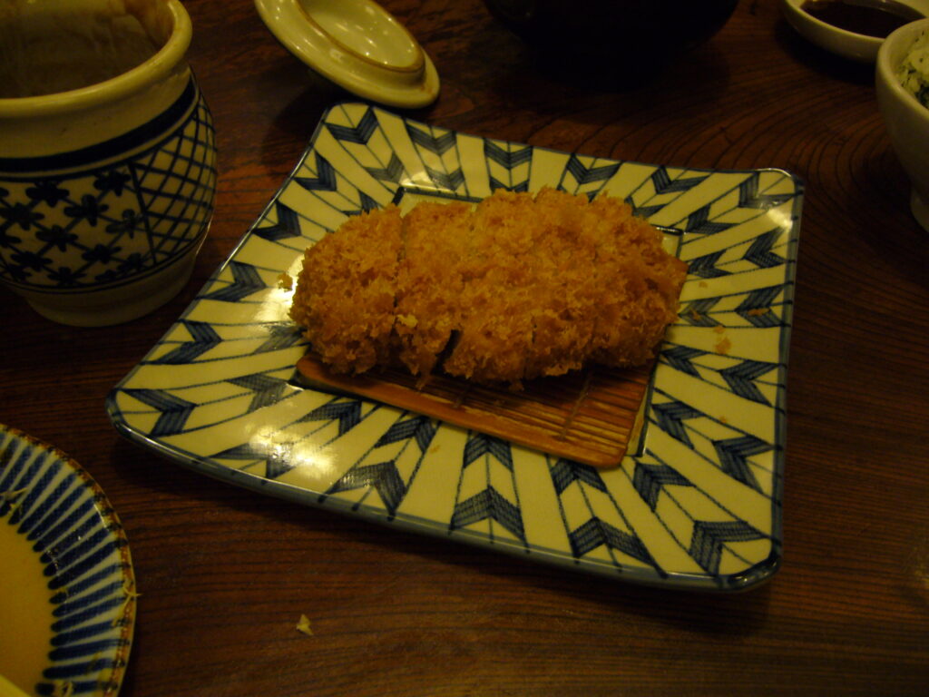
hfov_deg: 52.6
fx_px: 939
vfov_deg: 40.7
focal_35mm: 35
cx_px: 464
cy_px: 348
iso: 200
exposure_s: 1/8
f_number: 2.8
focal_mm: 5.8
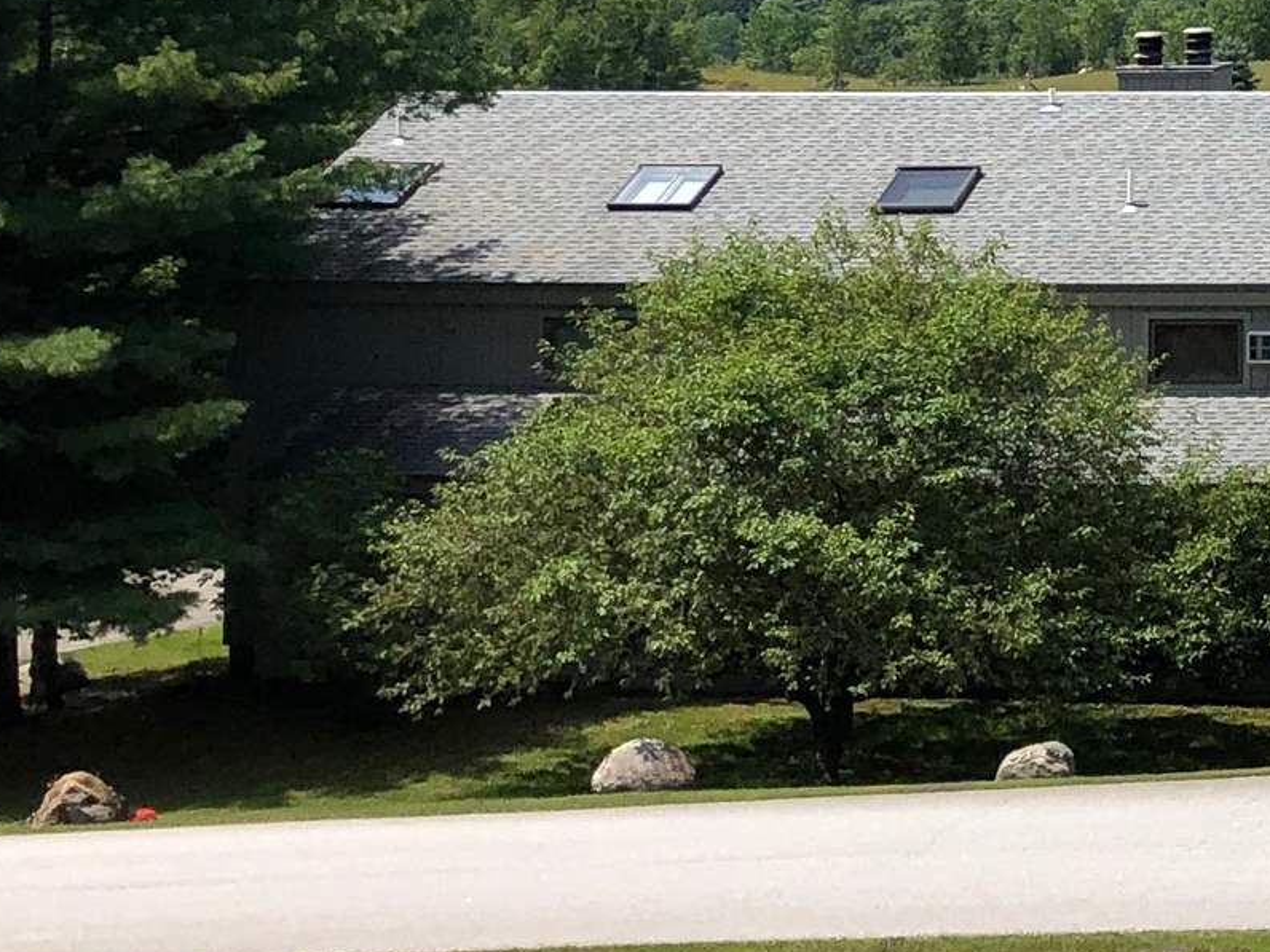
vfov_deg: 13.2
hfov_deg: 16.2
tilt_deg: +2.4
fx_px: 3962
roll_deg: -0.1
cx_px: 2069
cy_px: -277
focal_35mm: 108
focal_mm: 4
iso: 20
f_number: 1.8
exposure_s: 1/2825
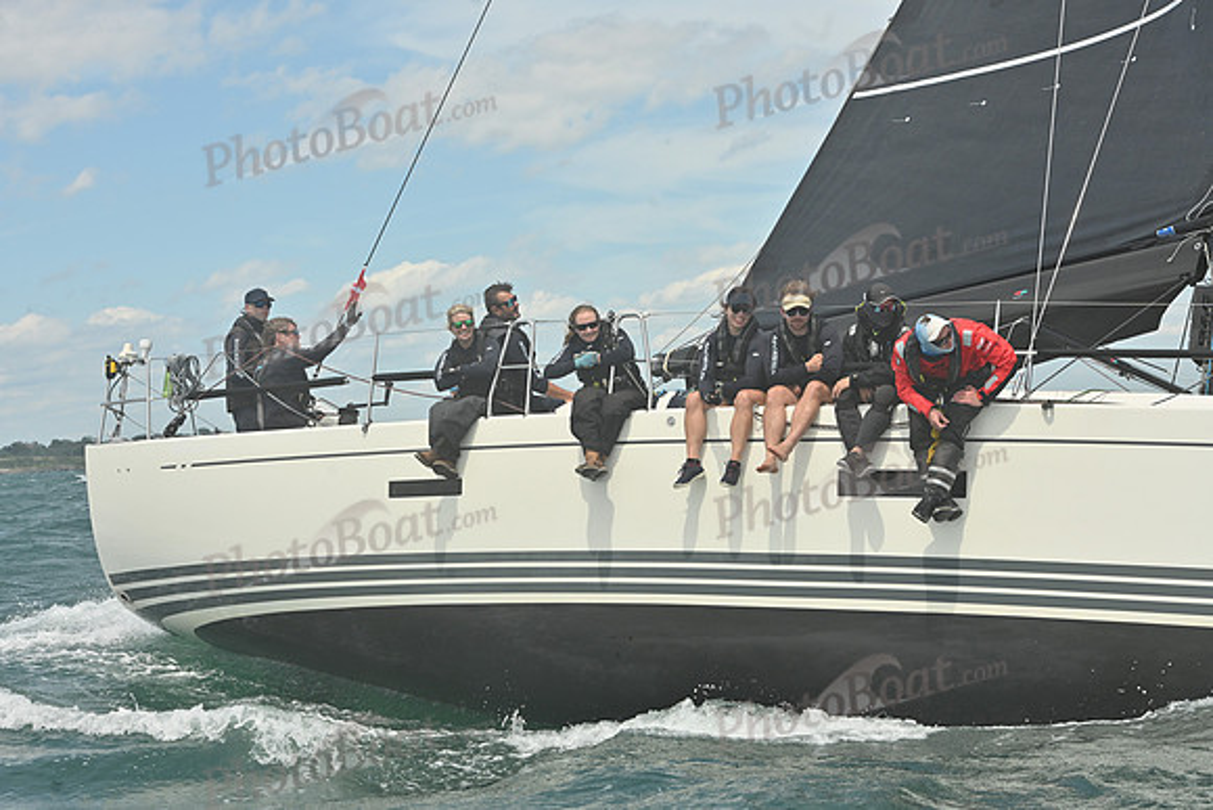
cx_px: 606
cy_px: 405
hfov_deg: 23.6
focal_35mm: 86
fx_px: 2898
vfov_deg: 15.9
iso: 320
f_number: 9
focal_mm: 86
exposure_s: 1/1250
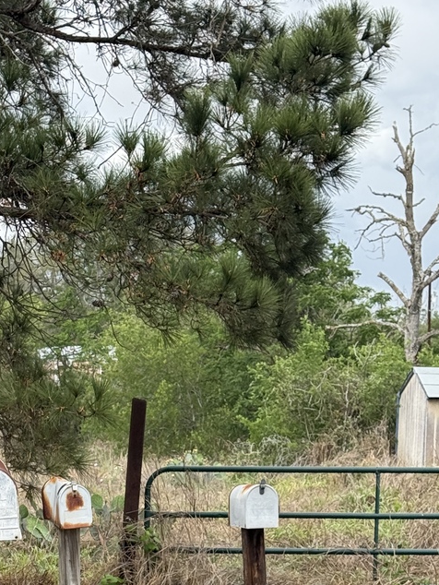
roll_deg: +1.8
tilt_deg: -6.4
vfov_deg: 17.6
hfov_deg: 13.4
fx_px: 1842
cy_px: 585
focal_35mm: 109
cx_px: -14
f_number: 1.78
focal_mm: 6.76
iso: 64
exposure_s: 1/1931
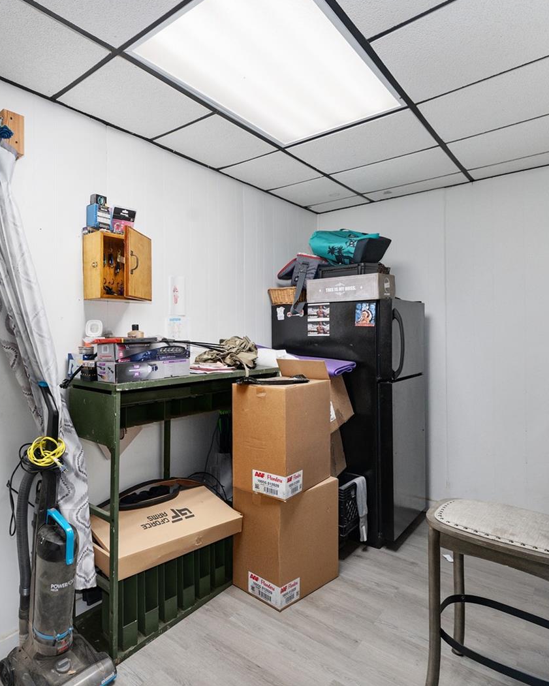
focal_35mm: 20
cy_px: 340
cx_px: 116
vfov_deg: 80.4
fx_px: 406
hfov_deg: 62.7
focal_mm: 14
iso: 1600
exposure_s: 1/30
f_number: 7.1
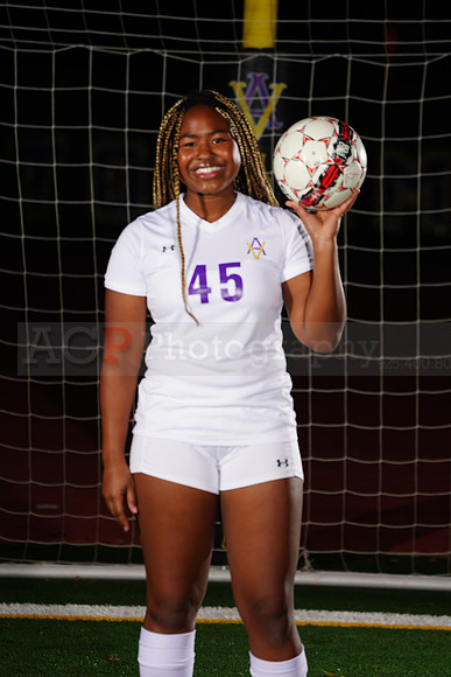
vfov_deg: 7.2
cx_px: 226
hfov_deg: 4.8
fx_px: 5352
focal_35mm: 285
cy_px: 338
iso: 200
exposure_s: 1/200
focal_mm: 285
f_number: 5.6
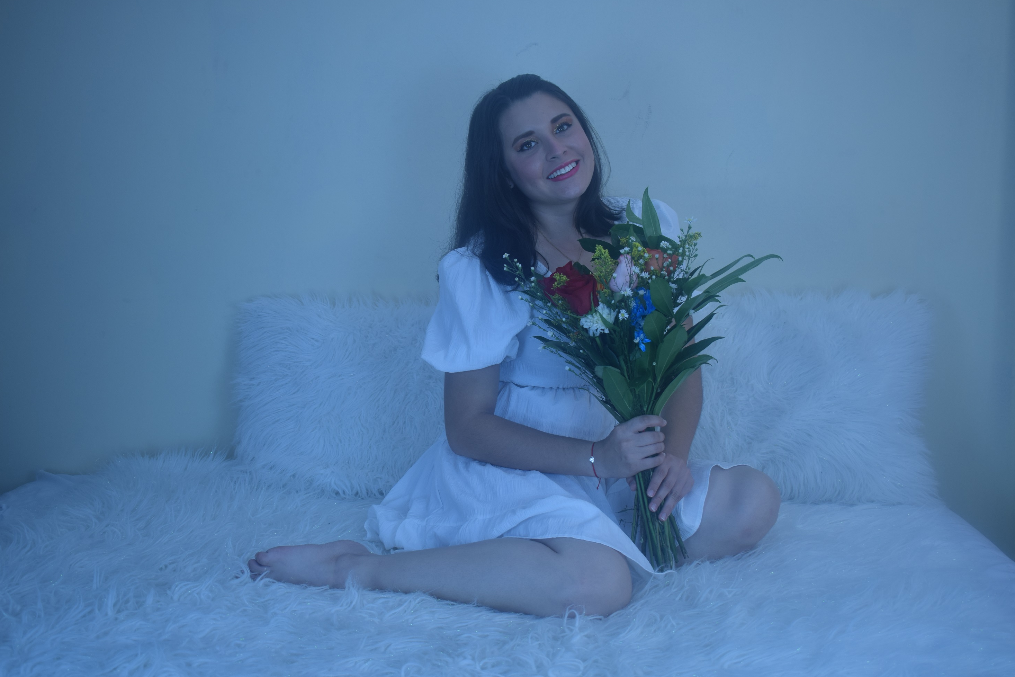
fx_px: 1255
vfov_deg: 30.2
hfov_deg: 44.0
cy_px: 342
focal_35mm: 45
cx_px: 511
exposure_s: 1/80
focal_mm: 29
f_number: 4.5
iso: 100
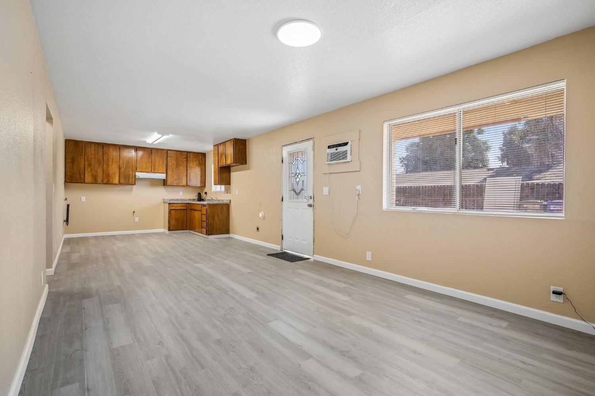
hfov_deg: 93.3
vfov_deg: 70.4
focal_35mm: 17
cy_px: 198
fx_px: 281
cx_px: 298
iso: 320
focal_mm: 17
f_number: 8
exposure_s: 1/30
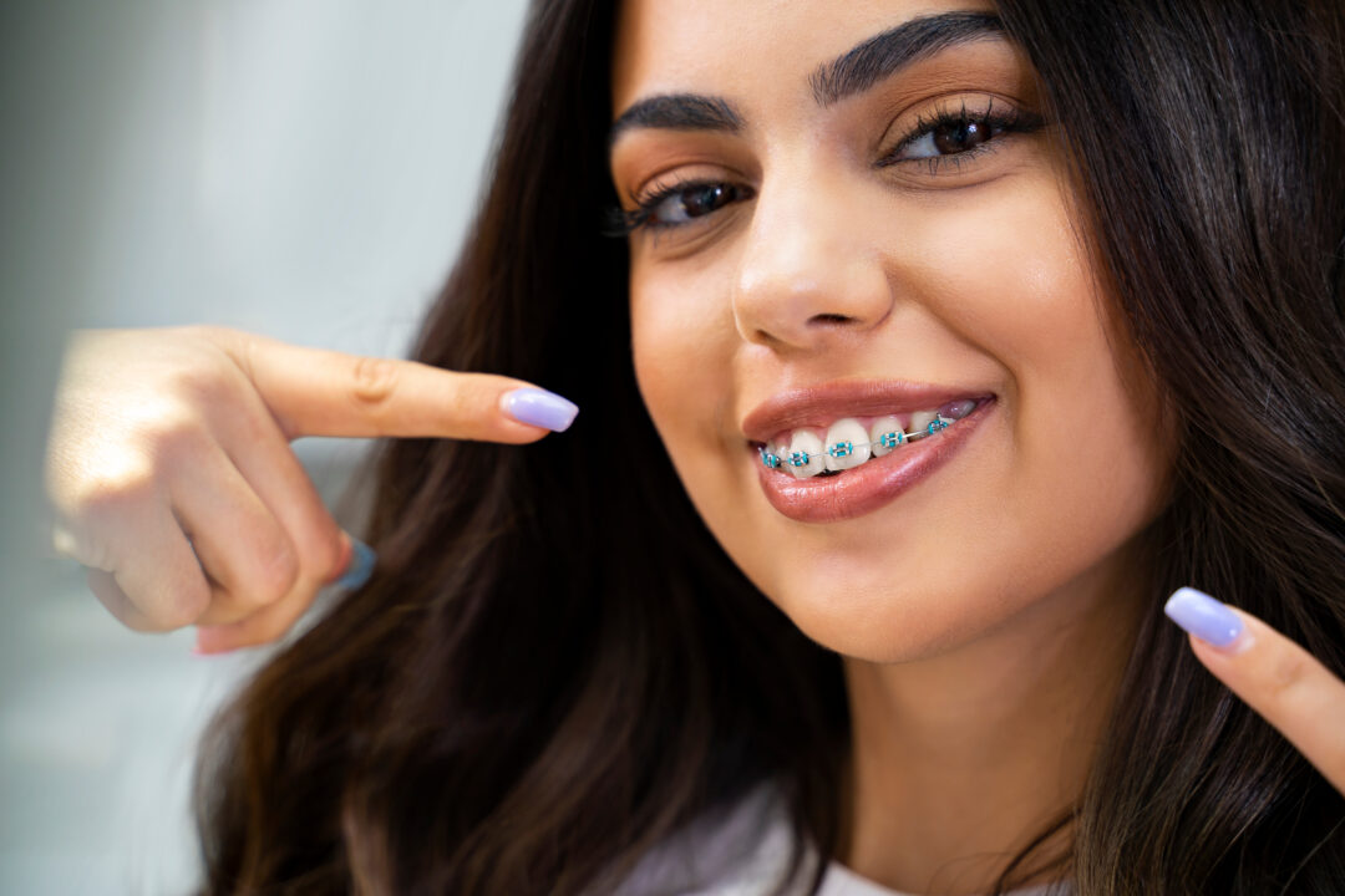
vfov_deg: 18.2
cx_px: 672
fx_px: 2802
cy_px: 448
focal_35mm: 75
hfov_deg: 27.0
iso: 250
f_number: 4
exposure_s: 1/80
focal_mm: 75
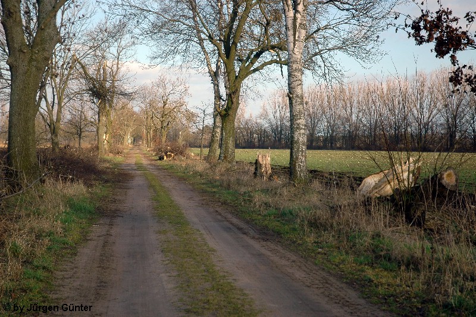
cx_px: 238
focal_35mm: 75
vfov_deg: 18.2
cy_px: 158
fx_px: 991
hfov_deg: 27.0
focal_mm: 50
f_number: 4.5
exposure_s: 1/400
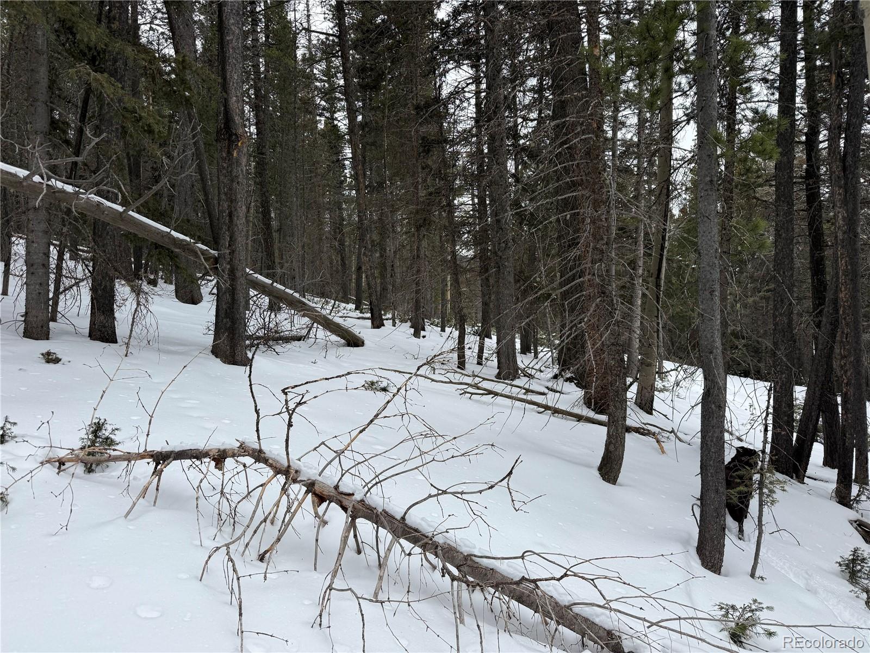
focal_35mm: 24
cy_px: 326
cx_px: 435
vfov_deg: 56.8
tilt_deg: +2.7
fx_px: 603
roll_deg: +1.4
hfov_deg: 71.6
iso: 80
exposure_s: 1/943
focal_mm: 6.76
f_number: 1.78
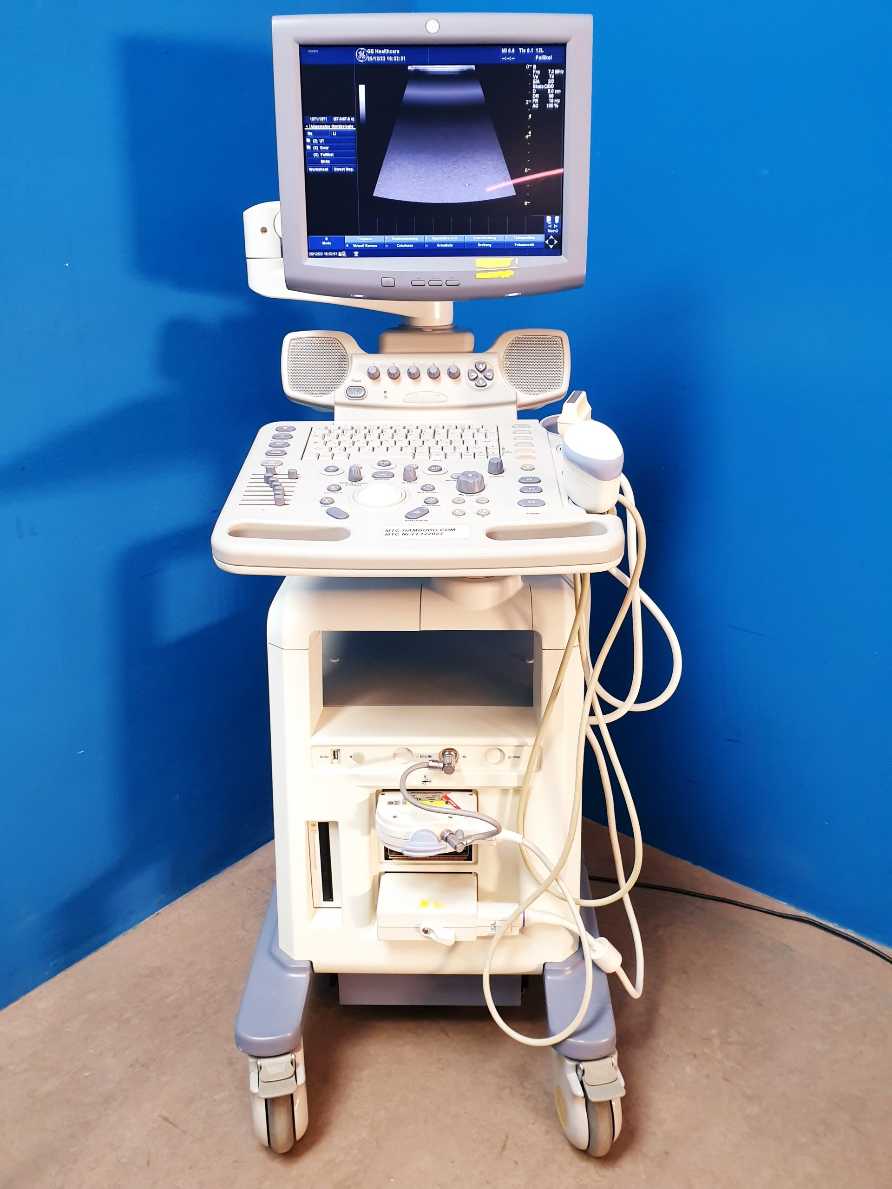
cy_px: 594
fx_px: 893
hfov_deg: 53.1
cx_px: 446
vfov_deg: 67.3
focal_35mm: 26
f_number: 2.4
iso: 250
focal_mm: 4.3
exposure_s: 1/50
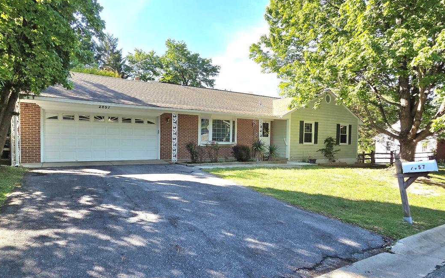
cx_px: 202
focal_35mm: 19
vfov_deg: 62.2
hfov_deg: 87.7
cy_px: 151
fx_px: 230
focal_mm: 2.2
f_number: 2.2
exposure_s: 1/714
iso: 50
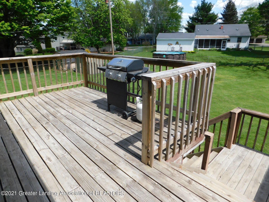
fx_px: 179
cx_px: 134
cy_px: 101
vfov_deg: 58.9
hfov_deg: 73.9
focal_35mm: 23
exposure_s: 1/1250
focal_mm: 4
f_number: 3
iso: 125
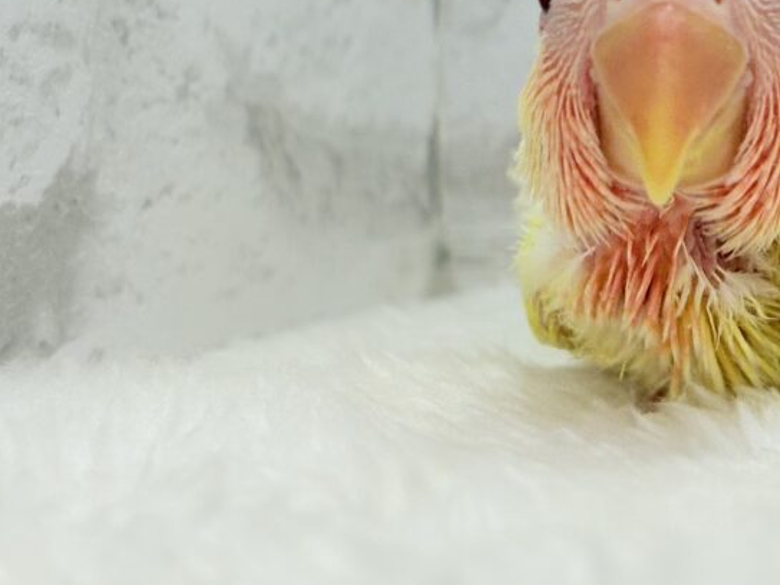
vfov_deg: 12.7
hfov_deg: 16.9
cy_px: -16
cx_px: 723
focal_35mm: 115
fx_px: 2591
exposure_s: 1/100
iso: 40
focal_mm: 5.96
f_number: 1.6
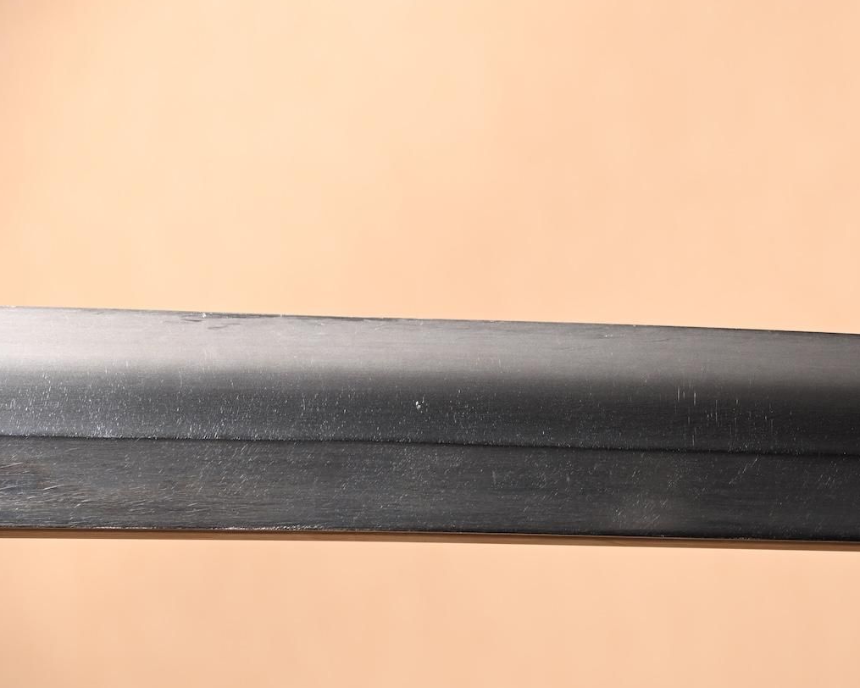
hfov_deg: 13.2
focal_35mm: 146
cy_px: 375
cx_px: 575
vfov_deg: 10.6
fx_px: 3707
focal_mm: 75
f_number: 5.3
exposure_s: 1/2
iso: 100
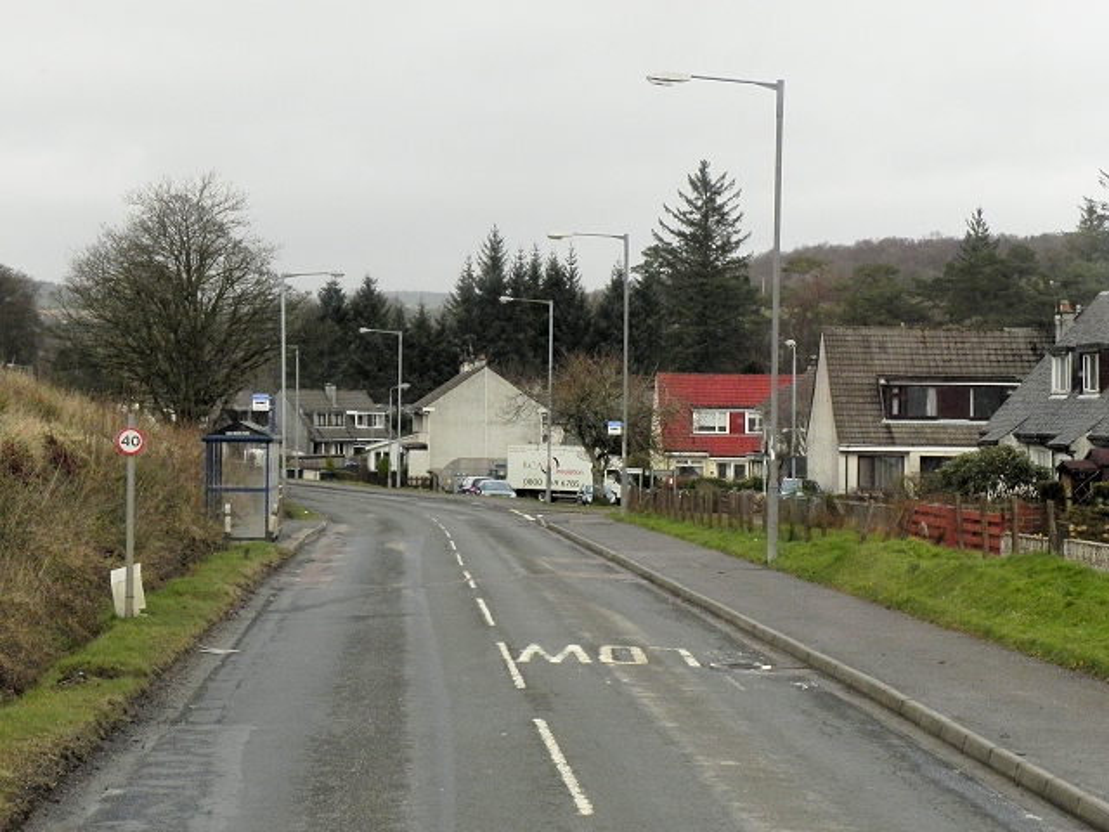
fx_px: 3044
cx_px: 554
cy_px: 416
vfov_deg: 15.6
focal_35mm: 95
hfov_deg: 20.7
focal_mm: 16.9
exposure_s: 1/776
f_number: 5.6
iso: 400
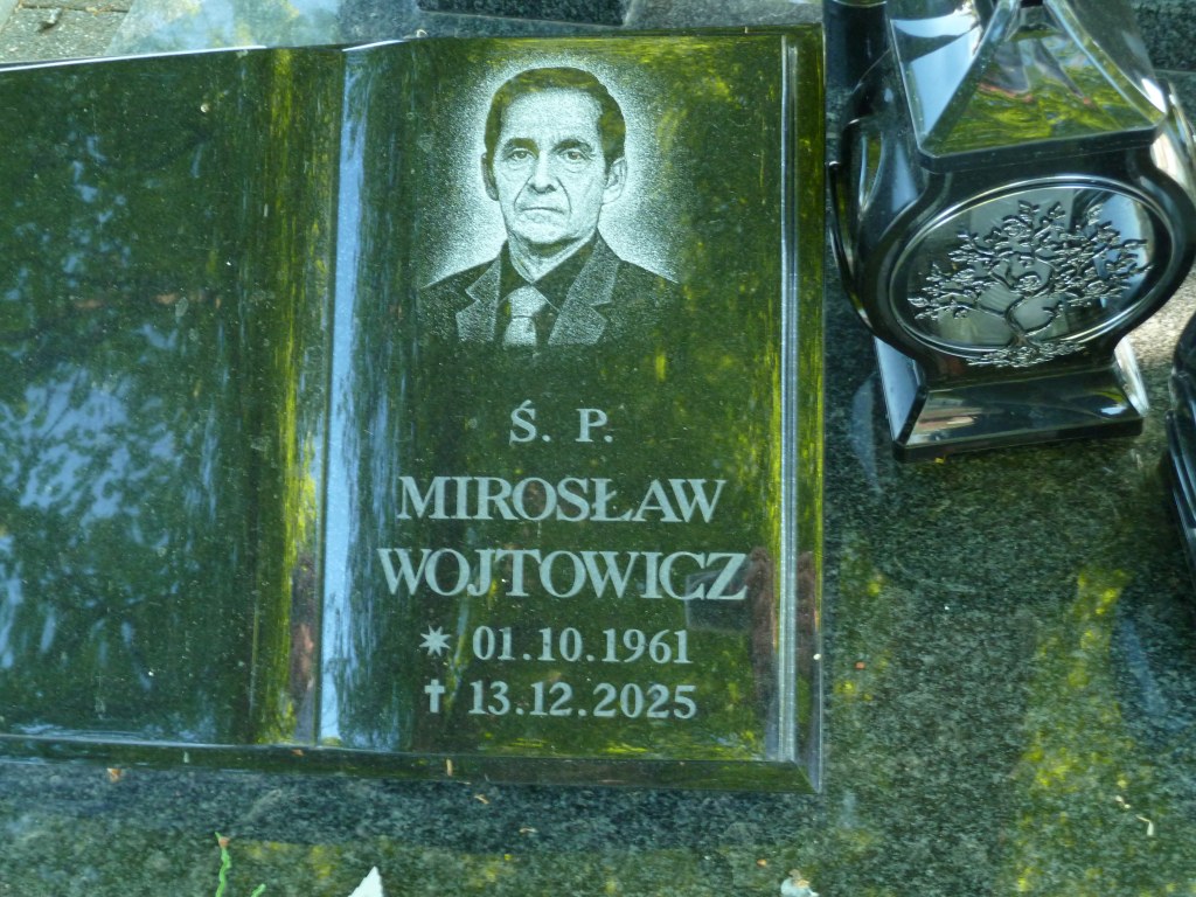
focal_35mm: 48
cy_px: 448
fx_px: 1658
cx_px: 598
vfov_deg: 30.3
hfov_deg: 39.7
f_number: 3.8
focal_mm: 7.9
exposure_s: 1/30
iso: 250
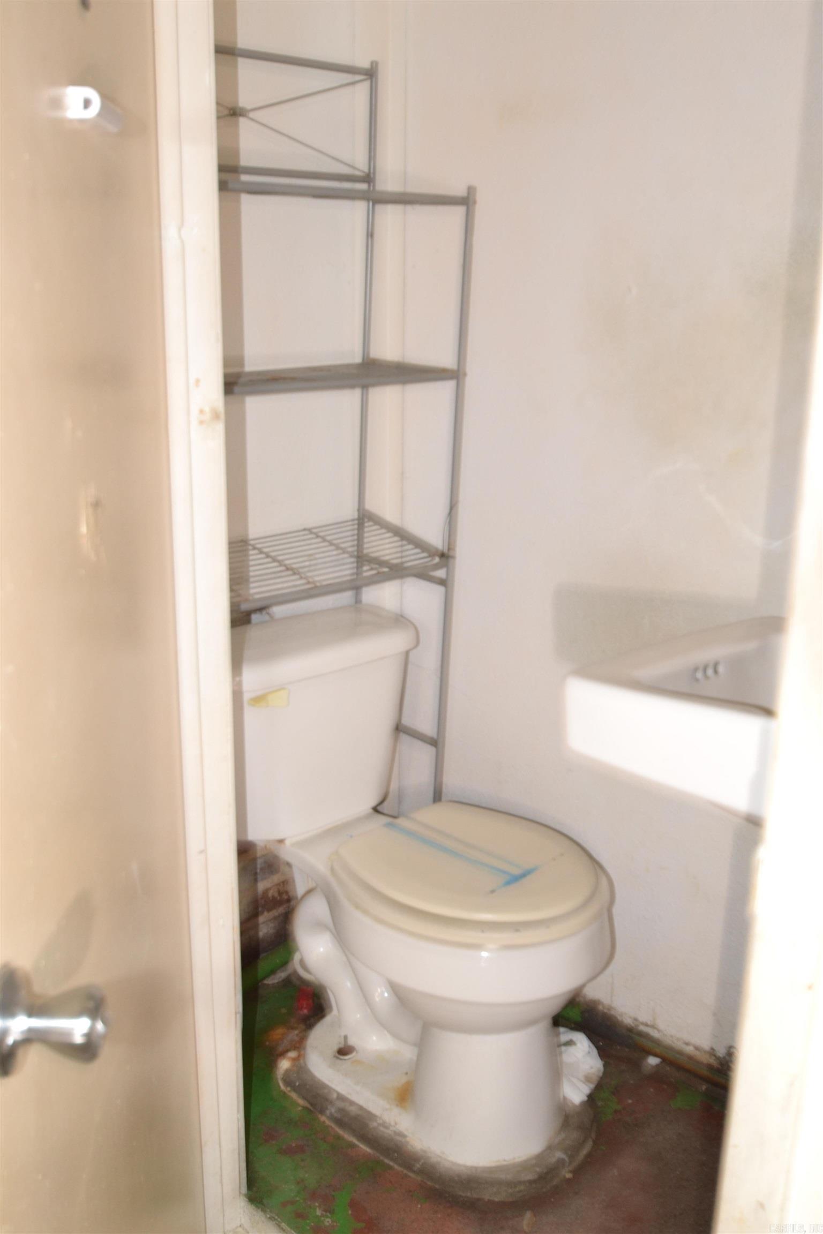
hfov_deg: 36.9
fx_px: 1234
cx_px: 412
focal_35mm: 36
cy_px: 617
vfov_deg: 53.1
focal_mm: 24
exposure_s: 1/1.6
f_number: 4.5
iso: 800
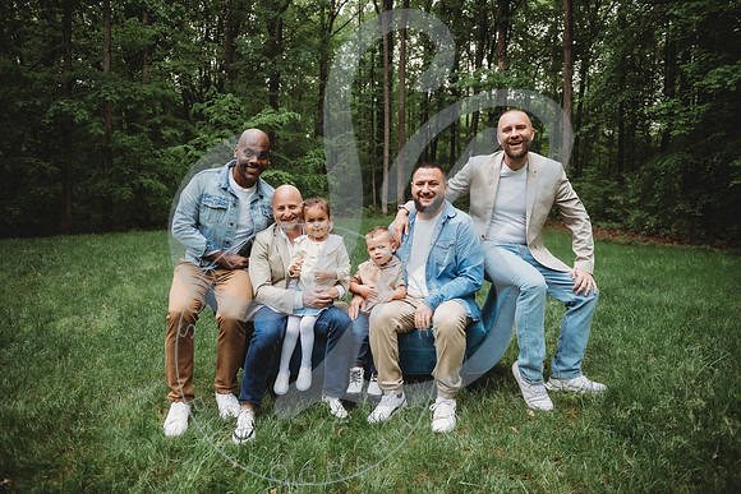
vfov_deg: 49.6
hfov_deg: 69.4
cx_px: 370
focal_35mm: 26
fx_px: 535
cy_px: 247
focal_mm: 26
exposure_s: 1/250
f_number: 2.8
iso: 100
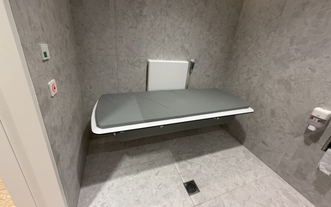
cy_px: 93
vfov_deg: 74.6
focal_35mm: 15
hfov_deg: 101.4
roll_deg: -4.6
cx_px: 167
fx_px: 135
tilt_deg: -22.4
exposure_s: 1/64
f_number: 2.2
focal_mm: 2.22
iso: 250
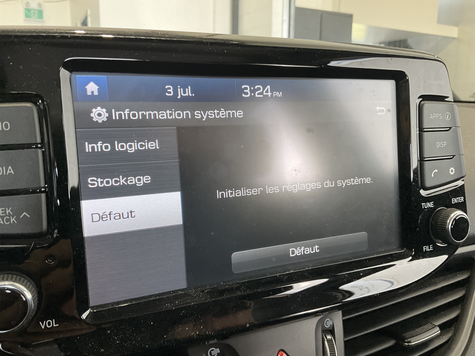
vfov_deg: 48.2
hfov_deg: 61.7
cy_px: 178
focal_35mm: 29
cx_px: 238
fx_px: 398
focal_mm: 3
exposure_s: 1/60
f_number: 1.8
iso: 80
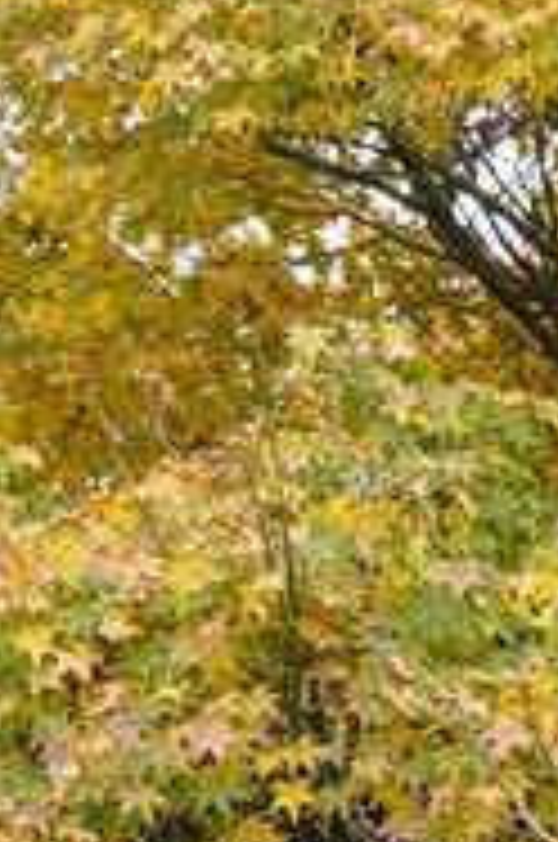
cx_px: 1976
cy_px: 2148
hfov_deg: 3.5
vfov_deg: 5.3
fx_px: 8751
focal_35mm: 375
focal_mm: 35
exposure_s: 1/100
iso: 400
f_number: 9
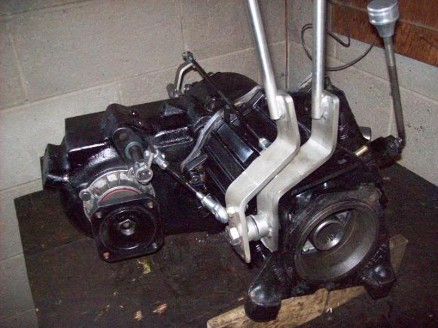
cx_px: 219
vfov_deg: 39.7
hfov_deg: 51.4
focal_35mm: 36
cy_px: 164
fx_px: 456
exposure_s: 1/128
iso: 800
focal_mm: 6
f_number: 2.7
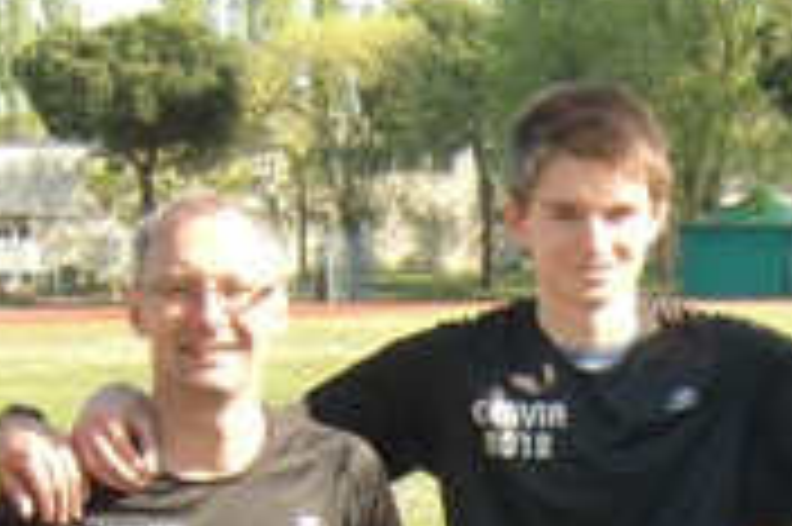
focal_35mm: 178
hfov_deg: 11.3
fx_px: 3912
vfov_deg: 7.6
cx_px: 936
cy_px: 796
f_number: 4
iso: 64
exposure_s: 1/160
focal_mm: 8.4
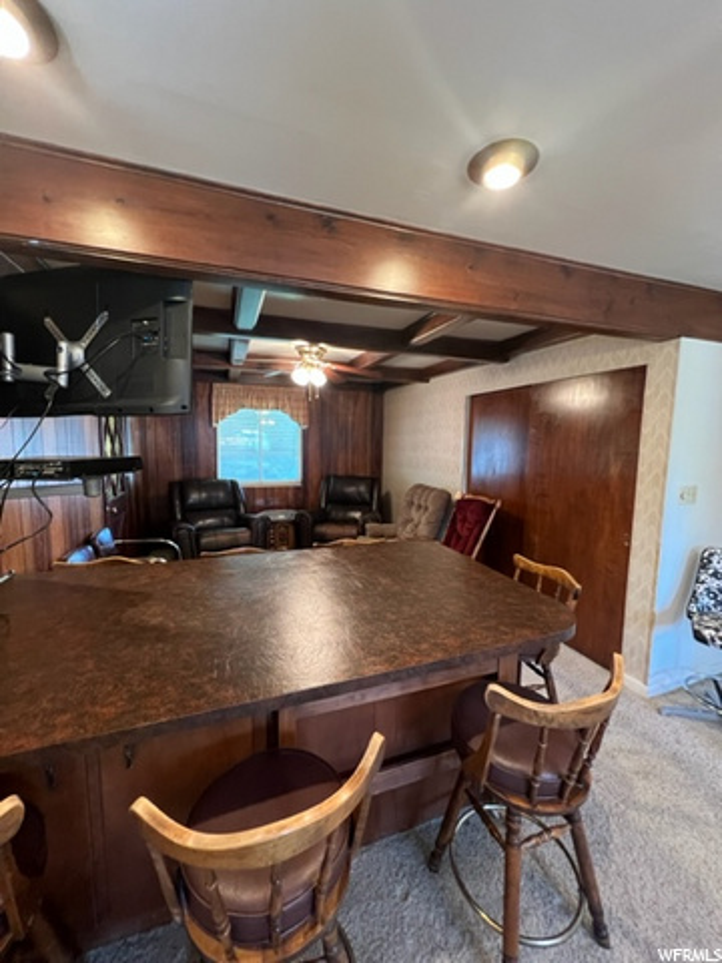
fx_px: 362
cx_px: 361
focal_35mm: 13
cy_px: 482
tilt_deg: -5.0
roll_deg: -0.9
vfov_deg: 106.2
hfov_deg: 89.9
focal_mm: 1.57
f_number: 1.8
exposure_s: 1/60
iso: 320
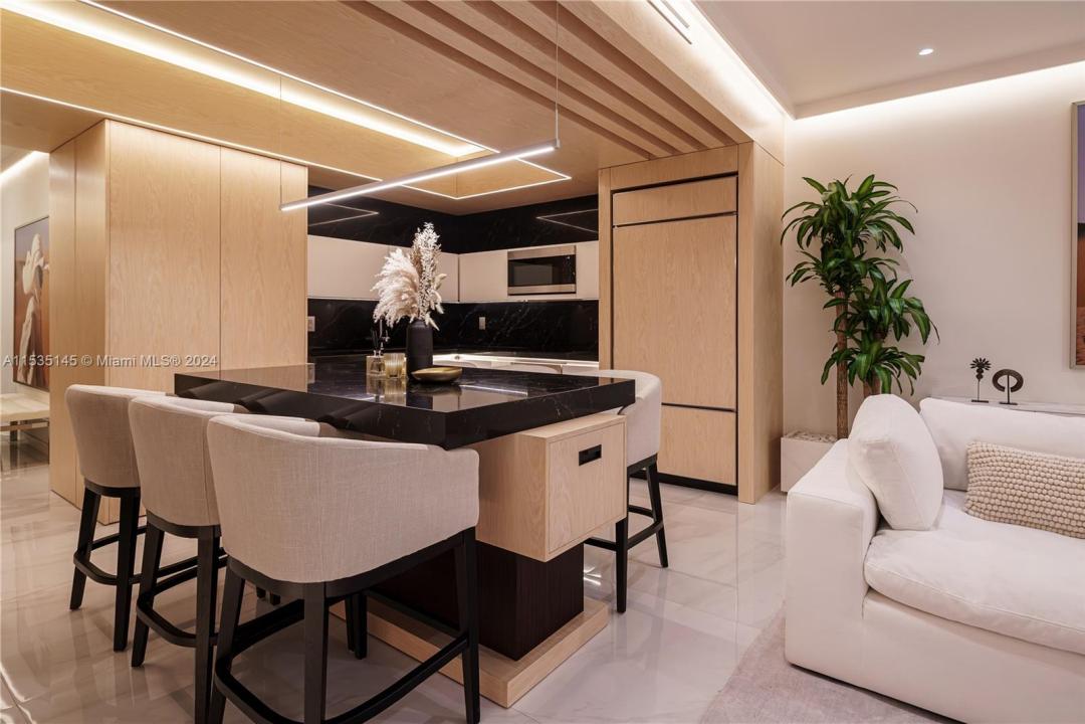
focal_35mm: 18
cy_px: 362
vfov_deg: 67.4
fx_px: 542
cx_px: 542
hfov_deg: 90.0
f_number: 6.3
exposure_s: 1/1.67
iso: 100
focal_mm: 18
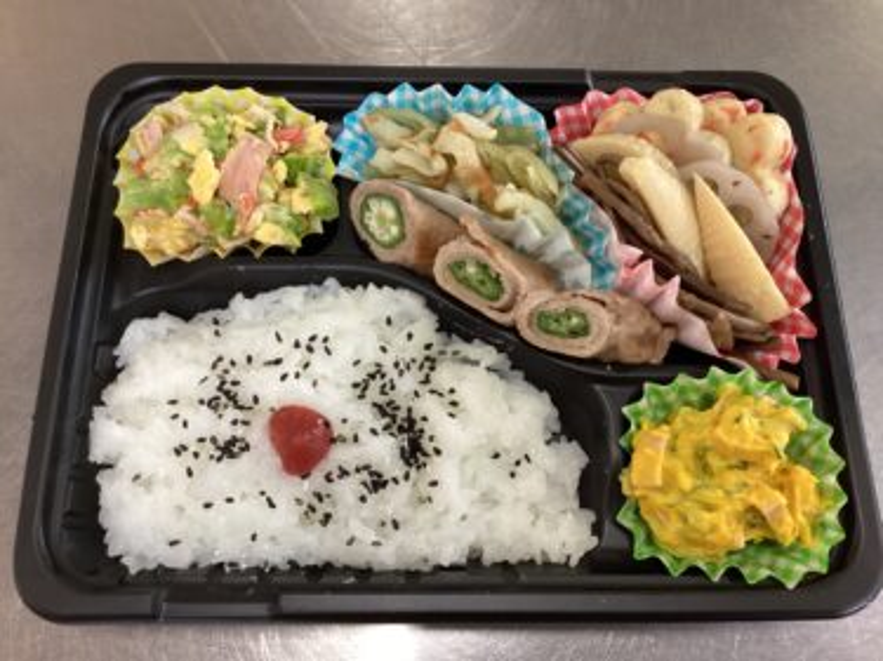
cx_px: 442
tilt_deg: -70.8
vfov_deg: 45.4
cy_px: 330
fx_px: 791
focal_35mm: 31
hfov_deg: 58.4
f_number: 2.4
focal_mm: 3.3
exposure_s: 1/60
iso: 320
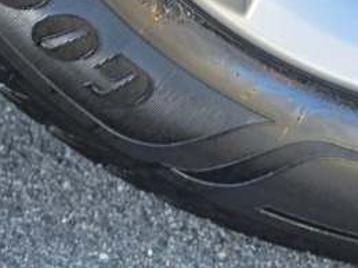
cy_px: -456
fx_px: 1323
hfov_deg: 14.4
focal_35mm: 128
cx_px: 529
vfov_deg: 9.7
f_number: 1.4
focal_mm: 6.5
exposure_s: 1/180
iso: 20
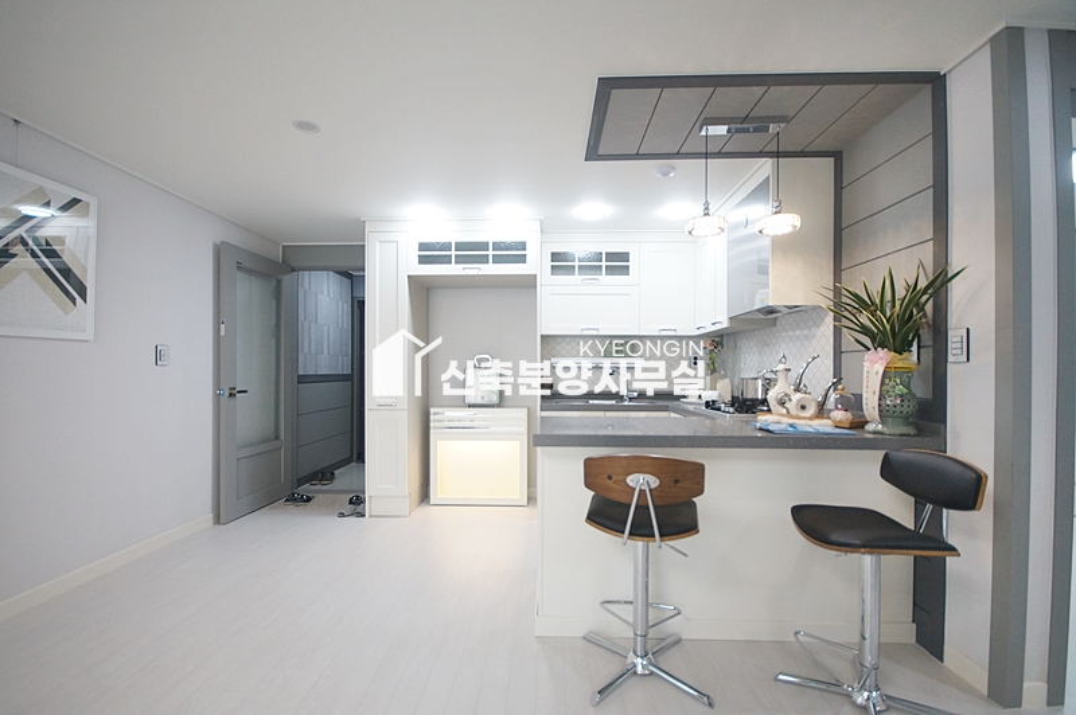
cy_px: 358
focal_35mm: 15
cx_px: 538
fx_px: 448
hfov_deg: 100.4
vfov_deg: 77.2
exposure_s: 1/125
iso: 800
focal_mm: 10
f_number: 4
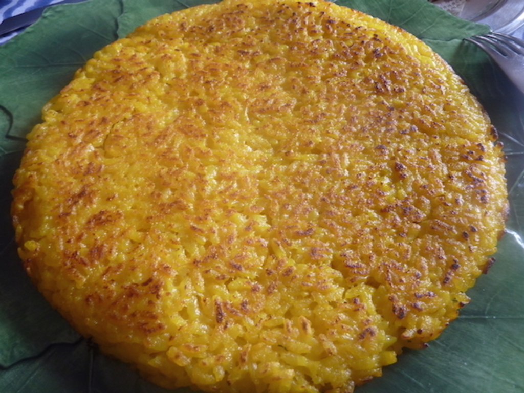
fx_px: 378
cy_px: 196
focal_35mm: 25
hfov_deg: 69.4
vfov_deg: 54.9
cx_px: 262
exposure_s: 1/30
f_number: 3.3
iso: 125
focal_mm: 4.1
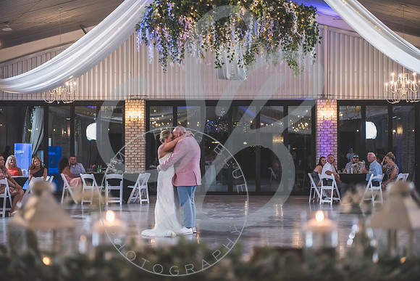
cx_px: 209
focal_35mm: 70
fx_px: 821
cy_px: 140
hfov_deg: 28.7
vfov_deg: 19.4
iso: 1600
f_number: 2.8
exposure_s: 1/200
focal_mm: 70
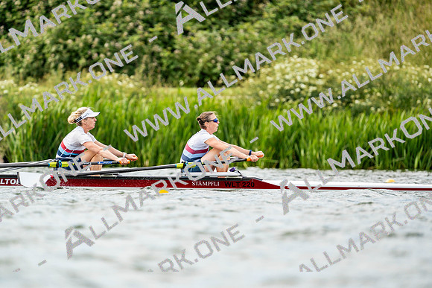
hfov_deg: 3.4
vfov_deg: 2.3
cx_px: 216
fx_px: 7201
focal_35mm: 600
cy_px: 144
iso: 640
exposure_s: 1/2000
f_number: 6.3
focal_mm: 600
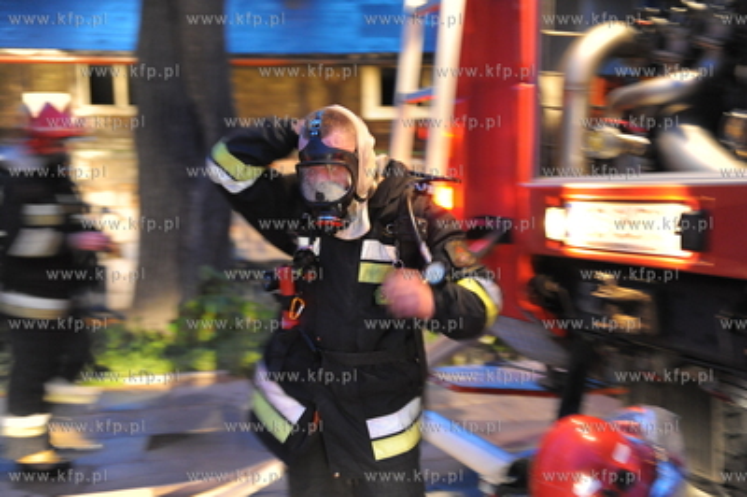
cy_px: 248
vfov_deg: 29.8
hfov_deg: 43.6
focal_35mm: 45
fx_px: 933
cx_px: 374
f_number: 2.8
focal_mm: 45
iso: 4000
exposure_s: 1/15
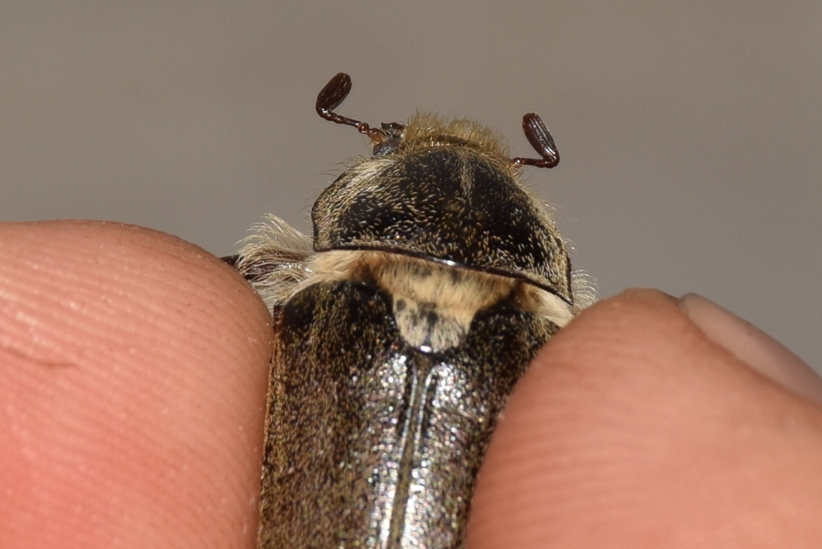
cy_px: 274
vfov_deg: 6.6
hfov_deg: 9.8
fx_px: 4799
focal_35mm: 210
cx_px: 411
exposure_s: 1/160
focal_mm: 140
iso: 100
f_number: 13
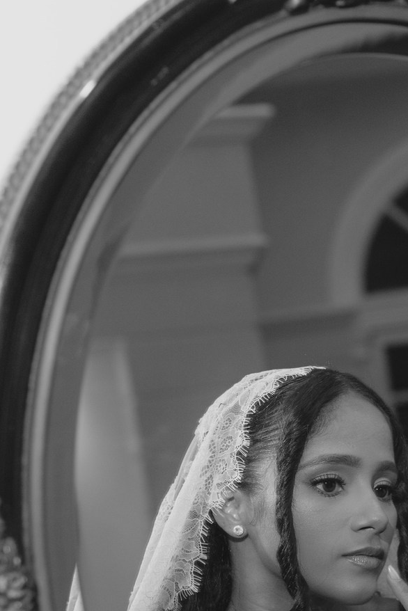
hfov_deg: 13.1
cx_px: 461
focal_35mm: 102
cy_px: 562
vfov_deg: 19.6
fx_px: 1732
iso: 200
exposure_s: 1/200
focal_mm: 35
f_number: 2.2
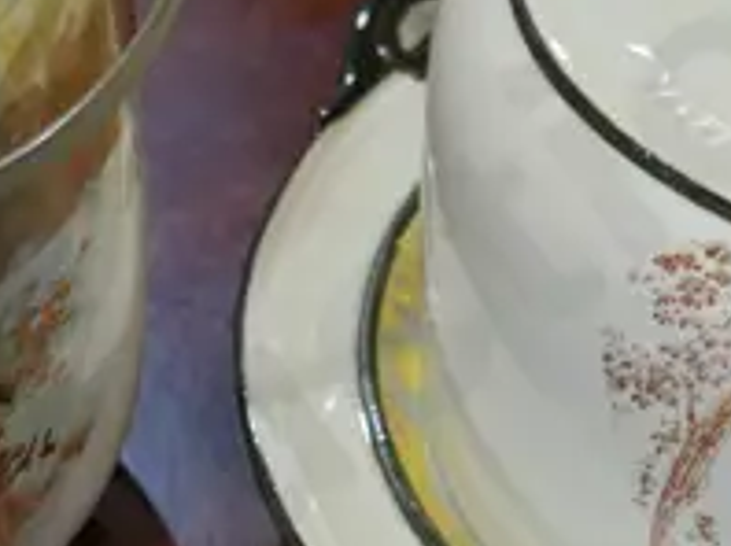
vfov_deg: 10.2
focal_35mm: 145
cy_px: 430
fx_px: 3058
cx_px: 277
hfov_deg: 13.6
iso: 250
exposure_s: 1/60
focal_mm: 14
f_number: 3.5
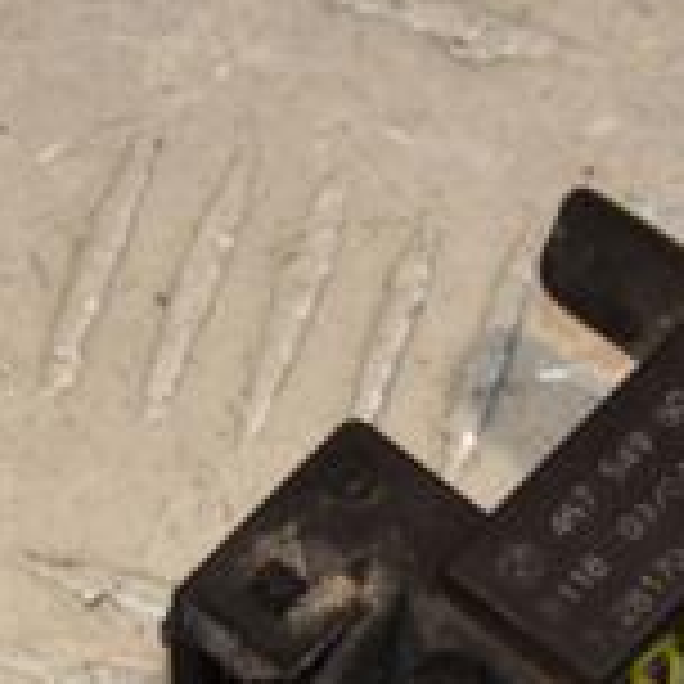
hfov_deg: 6.0
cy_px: 468
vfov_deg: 6.0
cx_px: 540
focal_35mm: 291
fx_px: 6505
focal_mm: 58
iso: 800
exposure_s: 1/200
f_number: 10
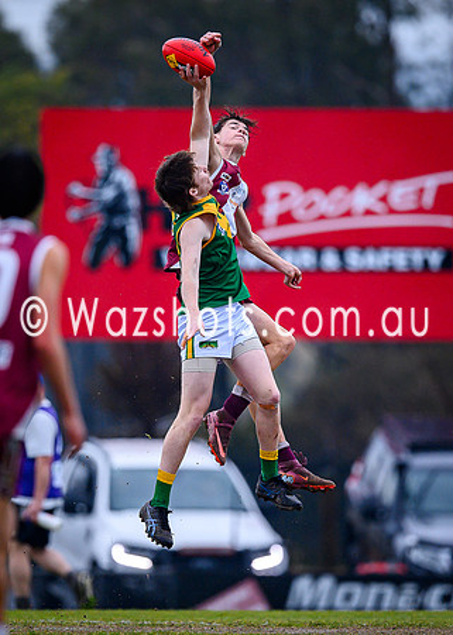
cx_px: 226
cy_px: 333
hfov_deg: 1.5
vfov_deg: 2.1
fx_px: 16987
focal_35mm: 942
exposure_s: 1/1600
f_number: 4
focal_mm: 500
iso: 1250
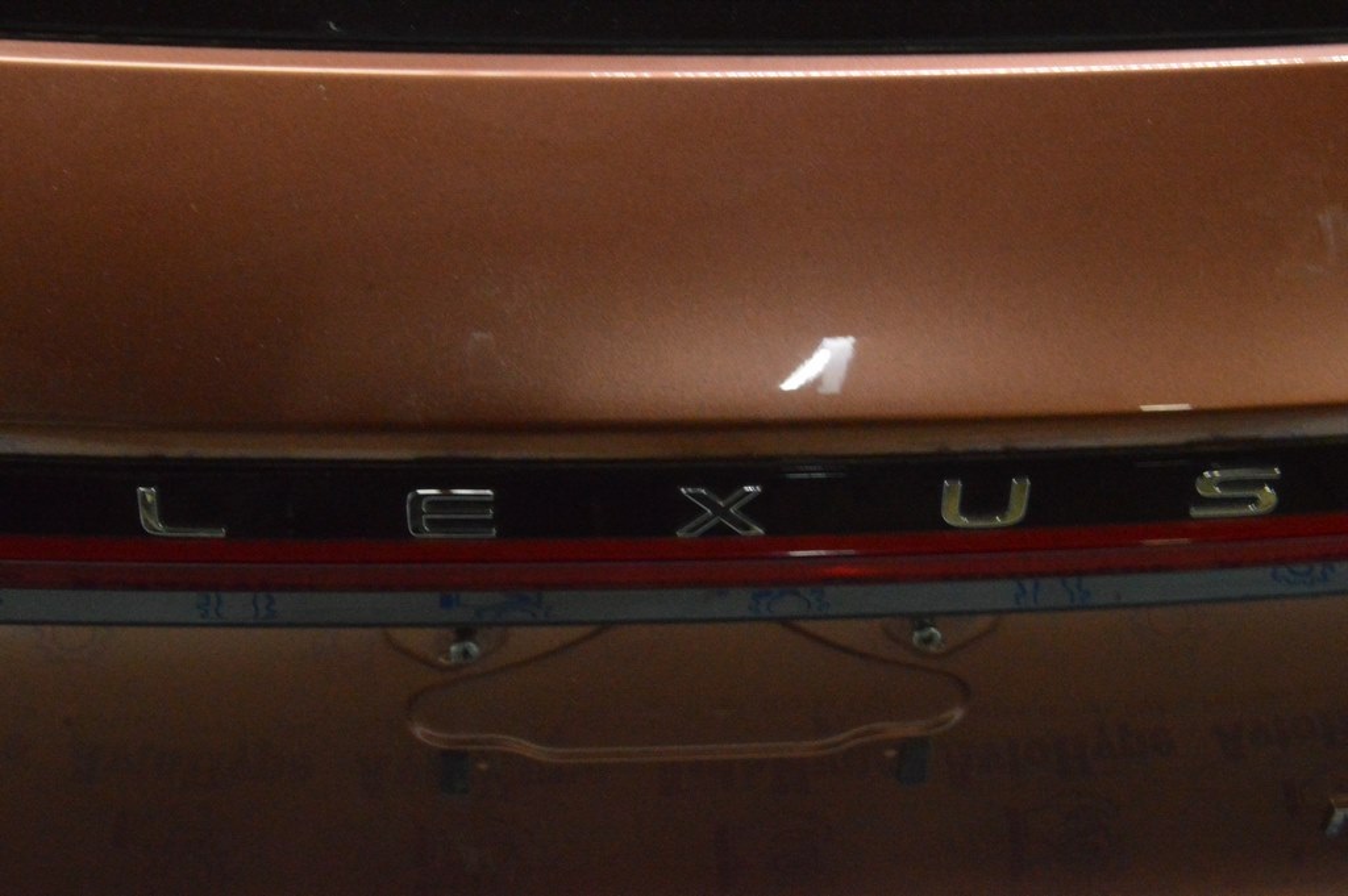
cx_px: 674
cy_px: 448
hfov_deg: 42.4
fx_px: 1740
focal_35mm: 46
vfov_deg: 28.9
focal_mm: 31
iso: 6400
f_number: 20
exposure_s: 1/20
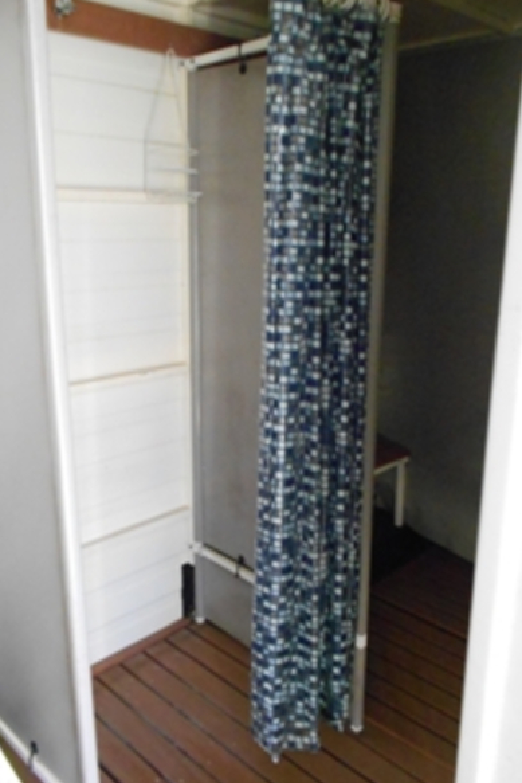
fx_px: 674
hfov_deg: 42.3
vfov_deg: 60.3
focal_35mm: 31
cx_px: 270
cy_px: 389
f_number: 3.4
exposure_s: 1/13
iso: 800
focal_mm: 5.1
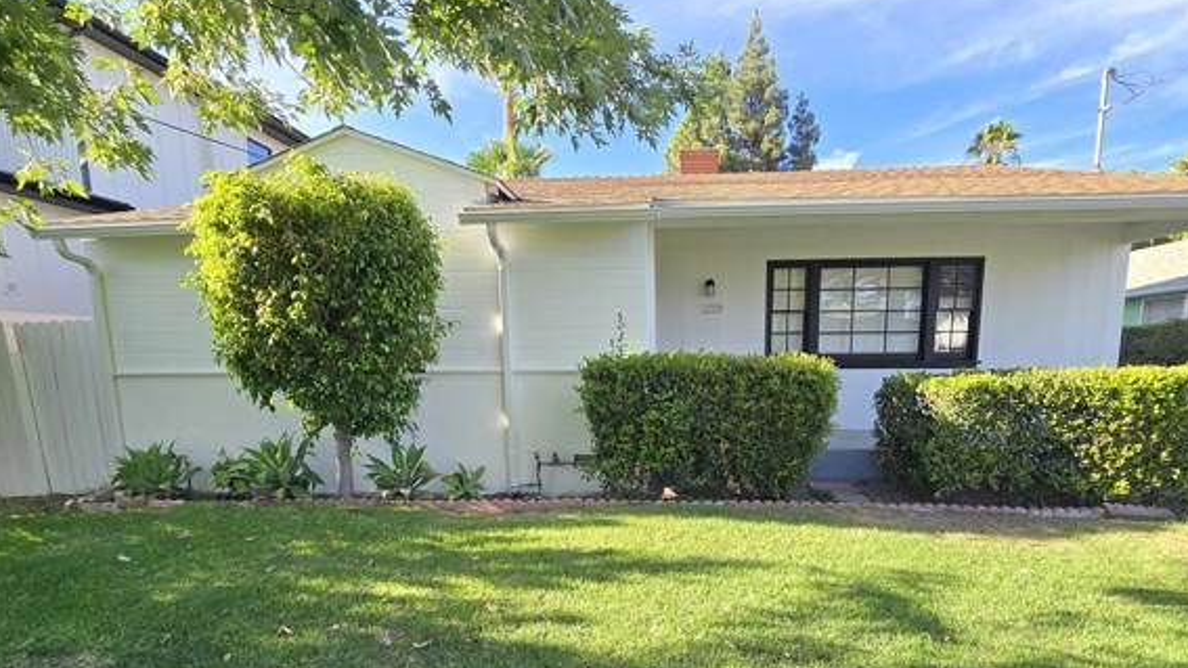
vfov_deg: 65.5
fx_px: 504
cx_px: 629
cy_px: 440
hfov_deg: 99.3
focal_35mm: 16
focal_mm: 2.2
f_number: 2.2
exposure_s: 1/565
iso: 50
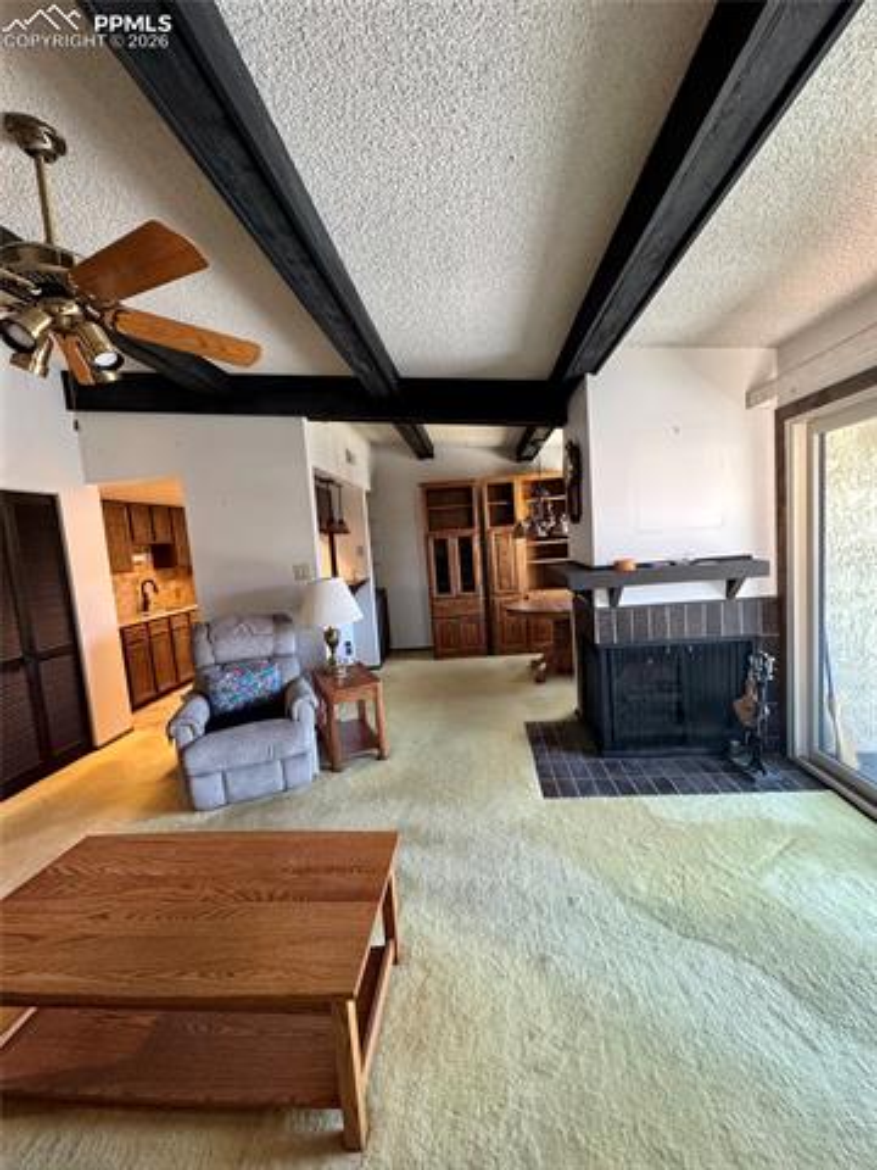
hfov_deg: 85.7
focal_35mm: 14
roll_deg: +4.8
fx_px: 473
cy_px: 585
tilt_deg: -4.5
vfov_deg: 102.1
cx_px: 438
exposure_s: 1/60
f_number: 2.2
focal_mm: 2.22
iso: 400
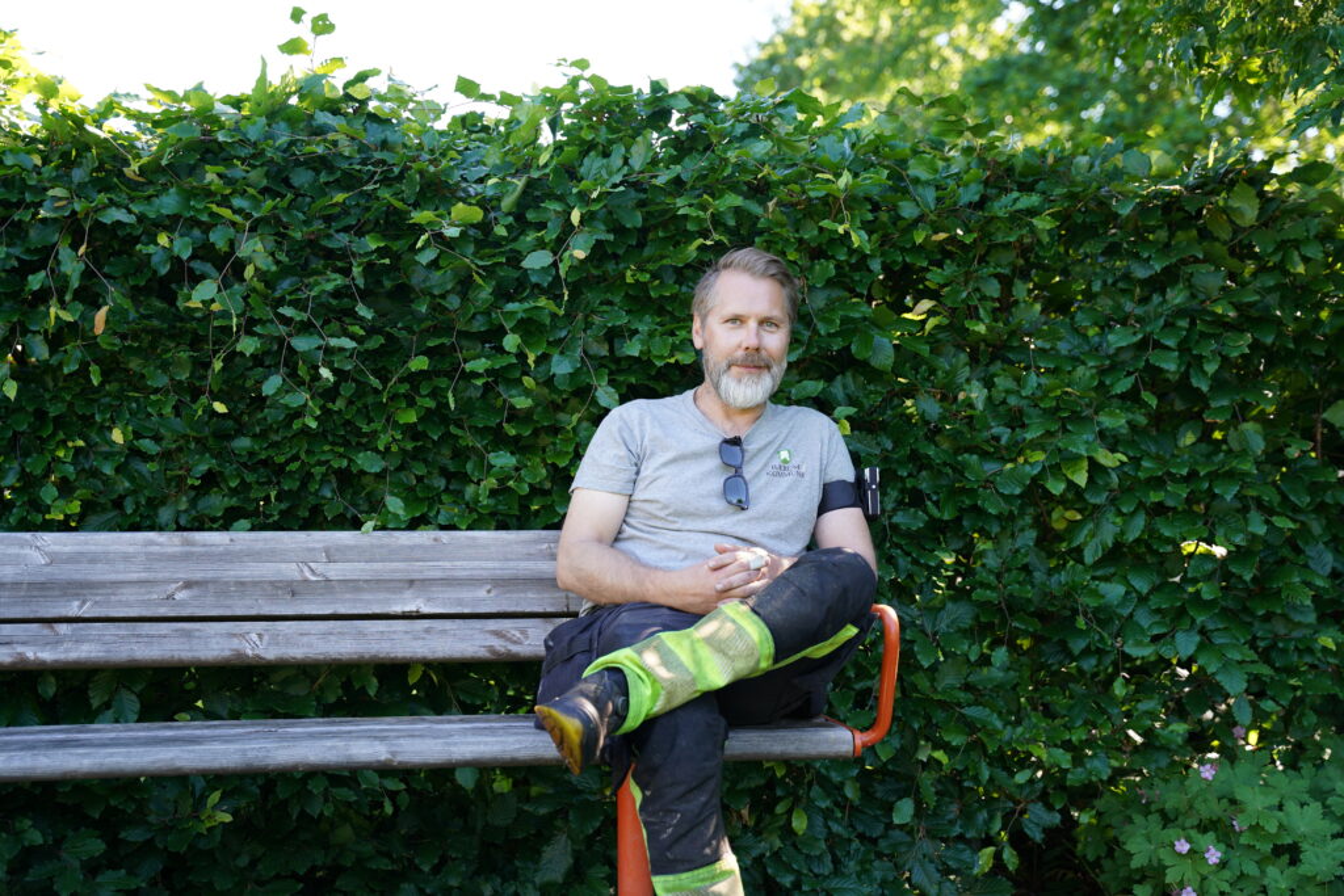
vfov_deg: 26.6
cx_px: 672
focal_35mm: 51
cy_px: 448
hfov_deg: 39.1
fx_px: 1893
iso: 100
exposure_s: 1/80
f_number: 3.2
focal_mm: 50.7
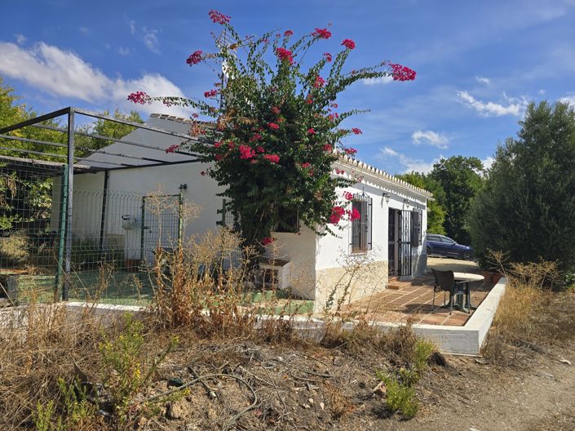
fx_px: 382
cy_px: 216
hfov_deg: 74.0
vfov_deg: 58.8
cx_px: 288
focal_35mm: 23
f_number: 1.7
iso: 12
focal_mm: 6.3
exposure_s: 1/984
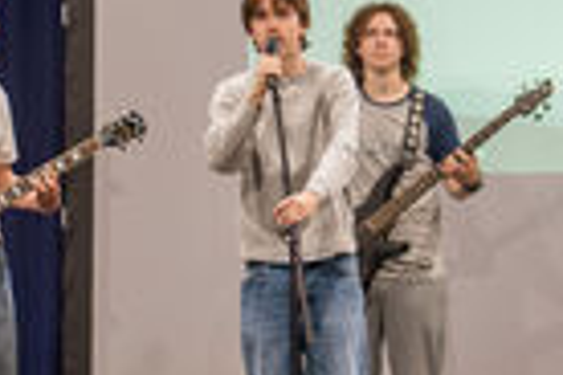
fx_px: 4347
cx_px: 408
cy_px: 151
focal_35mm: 278
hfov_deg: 7.4
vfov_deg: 4.9
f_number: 1.8
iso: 400
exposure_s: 1/250
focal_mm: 85
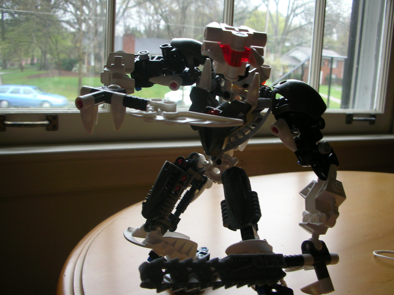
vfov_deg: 40.7
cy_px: 148
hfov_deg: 52.6
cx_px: 197
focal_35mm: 35
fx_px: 398
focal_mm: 5.8
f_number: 3
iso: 50
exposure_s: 1/42.7
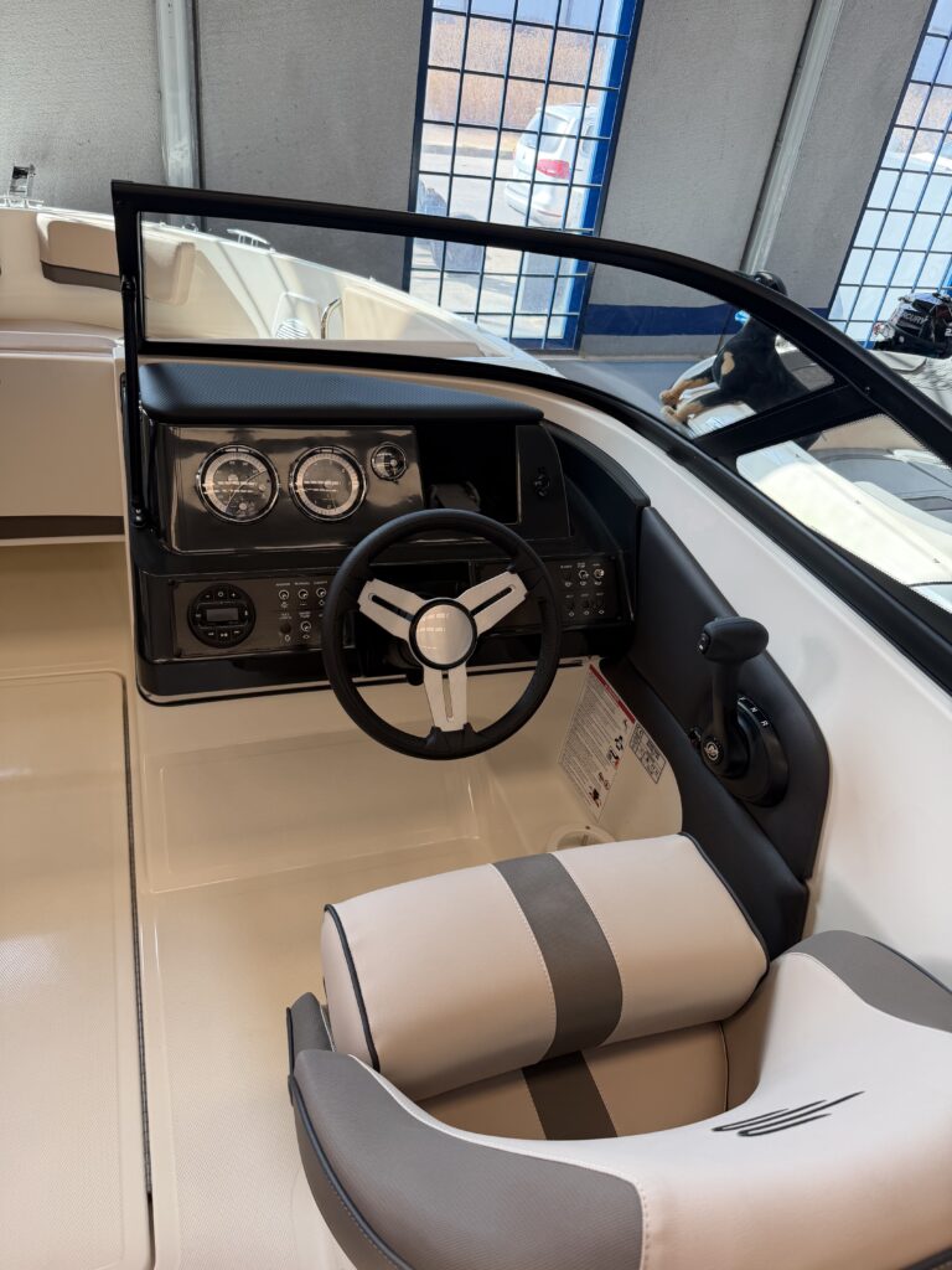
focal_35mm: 24
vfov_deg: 71.6
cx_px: 476
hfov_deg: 56.8
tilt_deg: -35.2
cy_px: 635
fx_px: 880
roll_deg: -7.9
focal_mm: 6.76
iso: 80
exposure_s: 1/229
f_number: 1.78
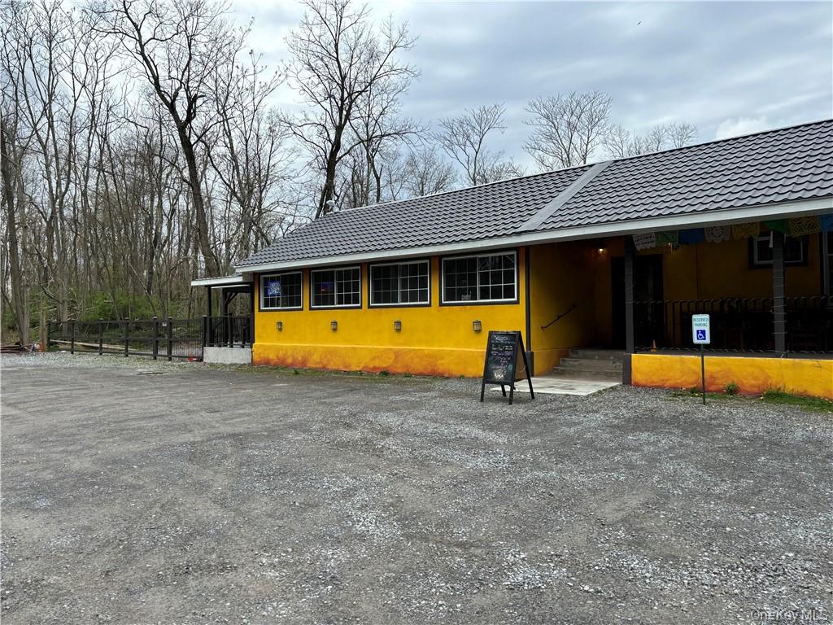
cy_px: 312
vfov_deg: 53.1
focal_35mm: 26
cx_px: 416
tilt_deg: +1.4
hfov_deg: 67.3
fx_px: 626
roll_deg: +0.1
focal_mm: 5.96
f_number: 1.6
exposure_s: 1/2639
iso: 50
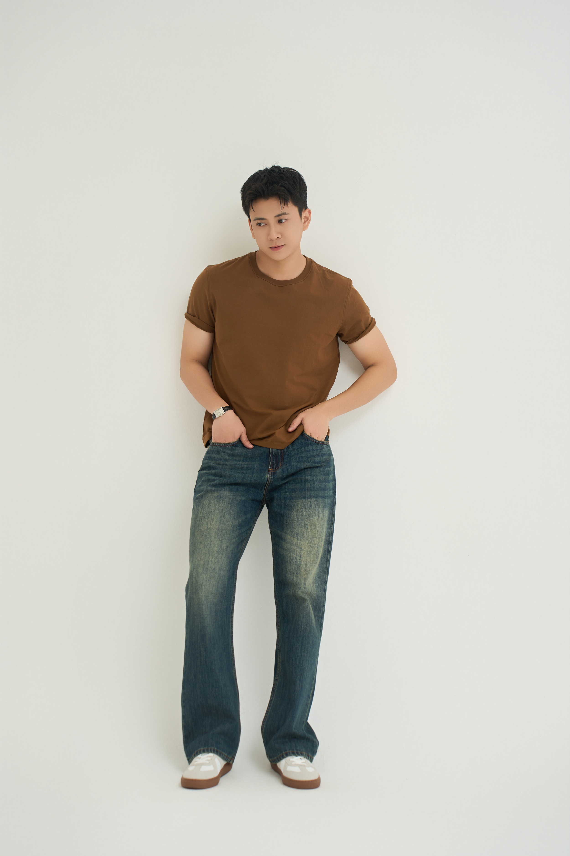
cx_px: 285
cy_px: 428
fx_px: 1781
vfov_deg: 27.0
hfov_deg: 18.2
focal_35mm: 75
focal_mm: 75
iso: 250
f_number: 4.5
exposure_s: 1/160
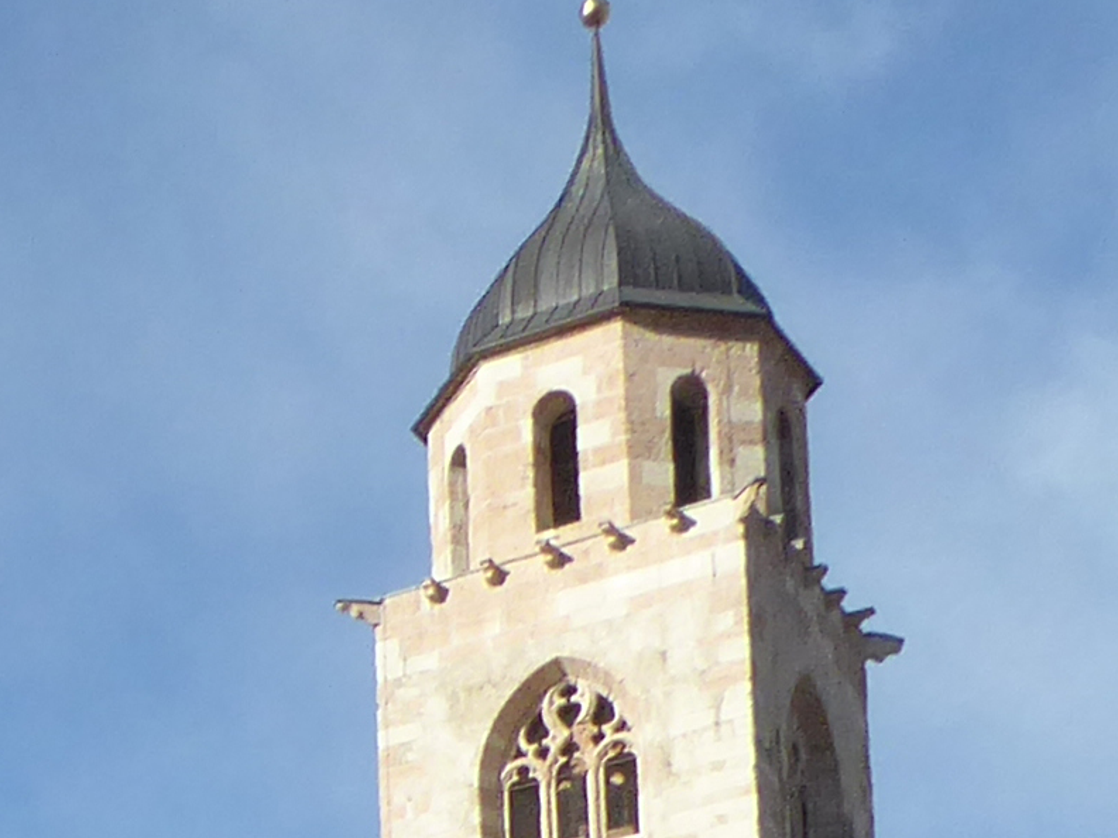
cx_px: -862
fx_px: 3811
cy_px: 1904
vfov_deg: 10.9
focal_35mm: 118
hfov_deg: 14.7
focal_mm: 4.3
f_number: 3.3
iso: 200
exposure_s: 1/2000
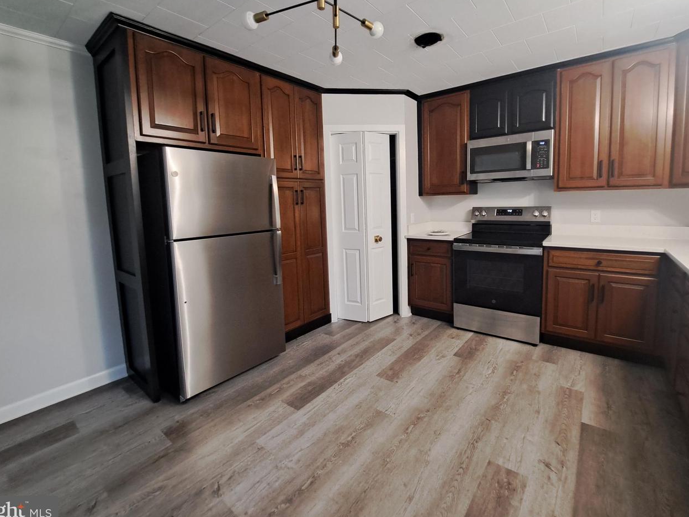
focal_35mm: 15
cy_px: 229
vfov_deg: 81.4
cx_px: 358
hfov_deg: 98.1
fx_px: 299
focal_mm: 1.74
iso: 200
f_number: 2.2
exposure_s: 1/30
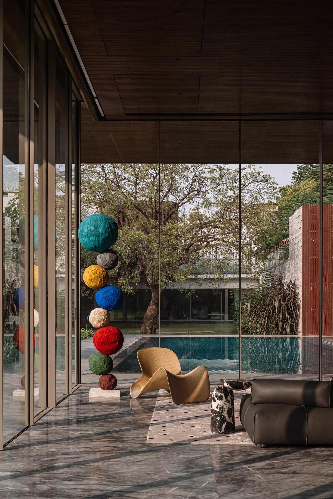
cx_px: 166
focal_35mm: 50
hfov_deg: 27.0
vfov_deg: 39.6
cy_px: 250
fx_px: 694
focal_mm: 50
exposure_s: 1/30
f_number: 10
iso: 100
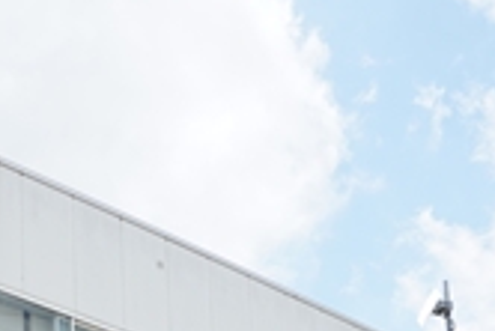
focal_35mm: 77
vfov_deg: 14.2
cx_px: -60
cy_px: 708
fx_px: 1060
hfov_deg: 24.4
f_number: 4
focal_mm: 16
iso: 100
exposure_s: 1/640
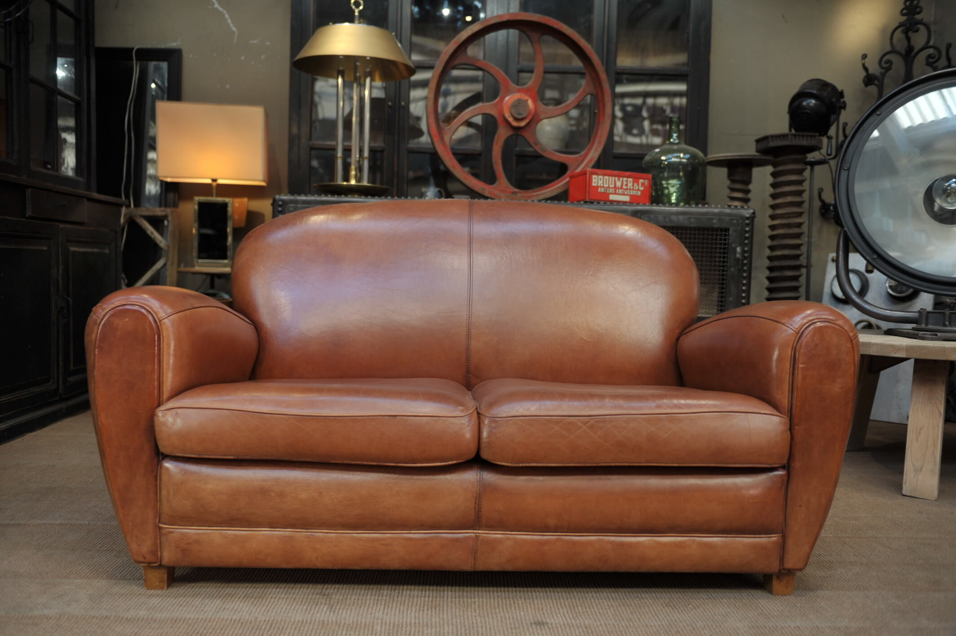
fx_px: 849
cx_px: 478
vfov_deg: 41.1
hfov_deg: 58.7
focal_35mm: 32
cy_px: 318
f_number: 2.8
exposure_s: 1/50
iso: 250
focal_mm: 32
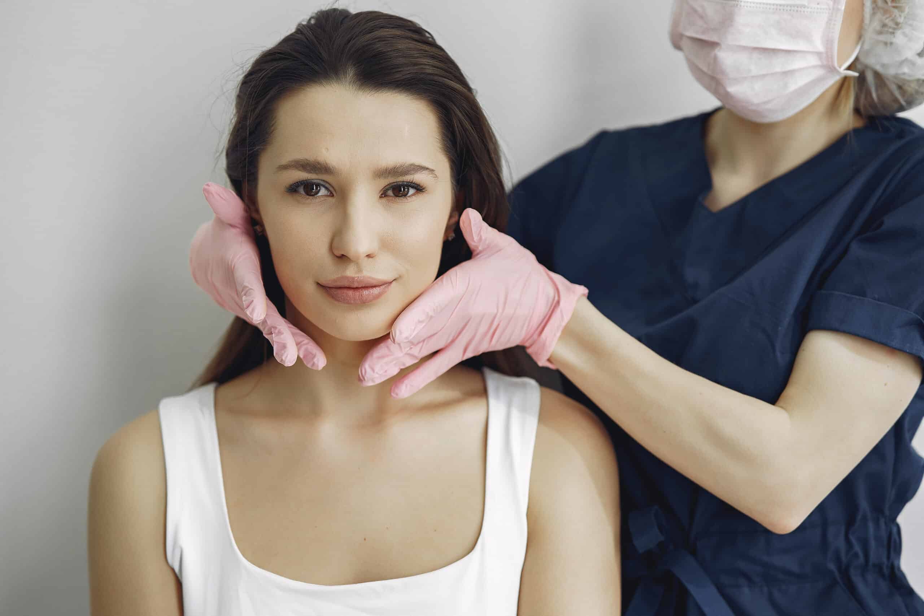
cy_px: 308
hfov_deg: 23.9
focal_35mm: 85
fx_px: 2182
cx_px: 462
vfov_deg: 16.1
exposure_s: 1/250
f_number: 2.2
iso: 160
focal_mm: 85
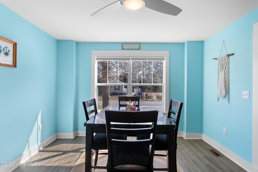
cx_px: 129
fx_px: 129
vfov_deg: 67.4
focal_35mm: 18
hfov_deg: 90.0
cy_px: 86
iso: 100
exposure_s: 1/13
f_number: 4.8
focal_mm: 12
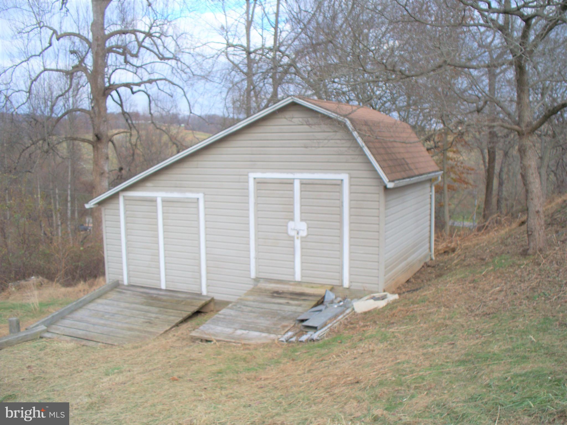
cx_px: 284
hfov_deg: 51.4
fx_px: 590
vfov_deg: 39.7
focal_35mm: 36
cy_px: 212
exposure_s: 1/250
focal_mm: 7.54
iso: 64
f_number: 2.8
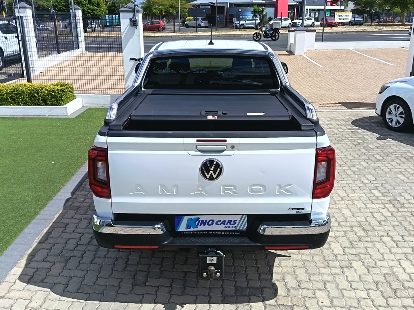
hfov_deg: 51.4
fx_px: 431
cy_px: 155
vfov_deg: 39.7
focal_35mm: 36
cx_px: 207
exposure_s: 1/1153
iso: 100
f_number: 1.75
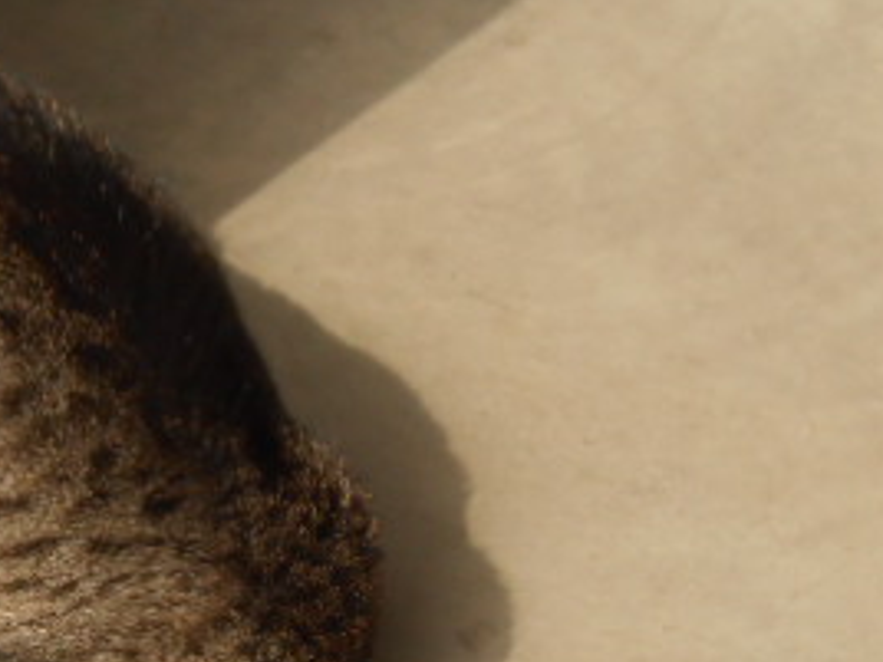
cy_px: 652
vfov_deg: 12.5
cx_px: -155
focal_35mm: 117
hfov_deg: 16.2
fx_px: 2984
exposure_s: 1/250
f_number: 4.8
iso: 200
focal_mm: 8.8
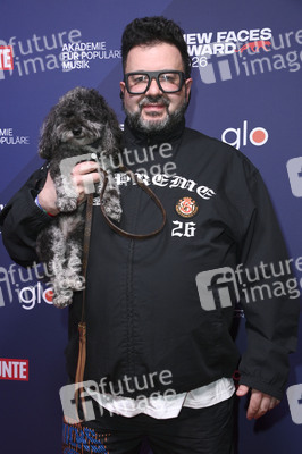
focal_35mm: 48
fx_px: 605
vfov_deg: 41.1
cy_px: 227
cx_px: 151
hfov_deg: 28.0
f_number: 5.6
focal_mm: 48
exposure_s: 1/250
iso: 1000
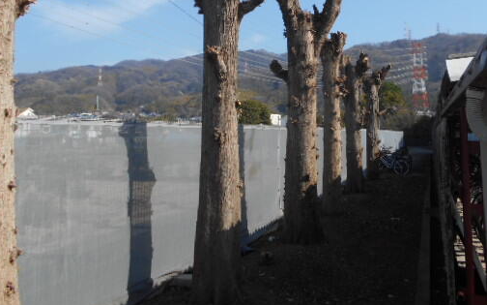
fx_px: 465
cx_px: 298
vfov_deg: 35.5
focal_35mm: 35
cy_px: 76
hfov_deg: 54.8
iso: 80
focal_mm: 4.6
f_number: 3.2
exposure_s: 1/1000
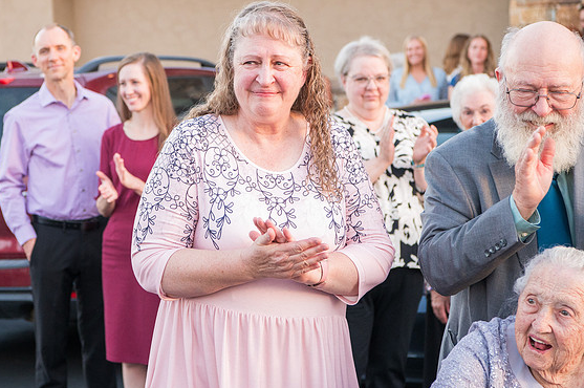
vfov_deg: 14.1
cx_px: 201
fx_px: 1572
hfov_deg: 21.0
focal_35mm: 97
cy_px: 140
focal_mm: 70
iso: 3200
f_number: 5
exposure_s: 1/320
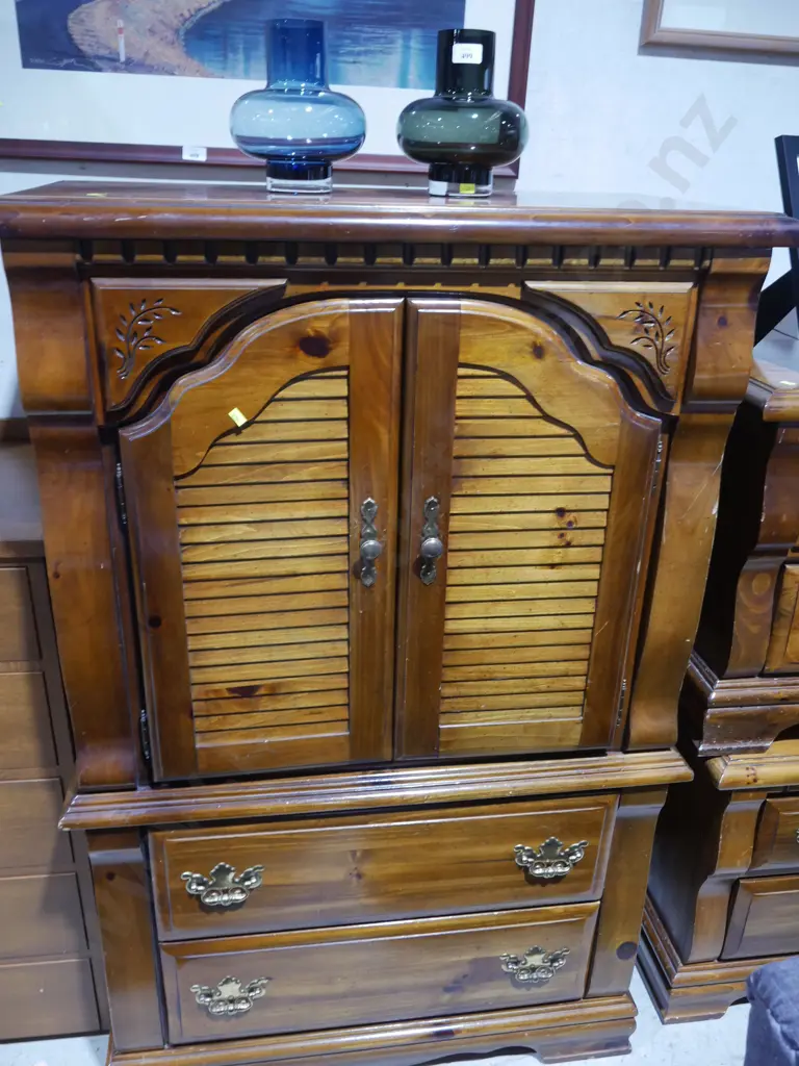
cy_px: 533
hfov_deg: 49.7
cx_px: 400
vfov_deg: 63.4
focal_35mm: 28
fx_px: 862
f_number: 4.5
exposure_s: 1/60
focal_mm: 14
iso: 1250
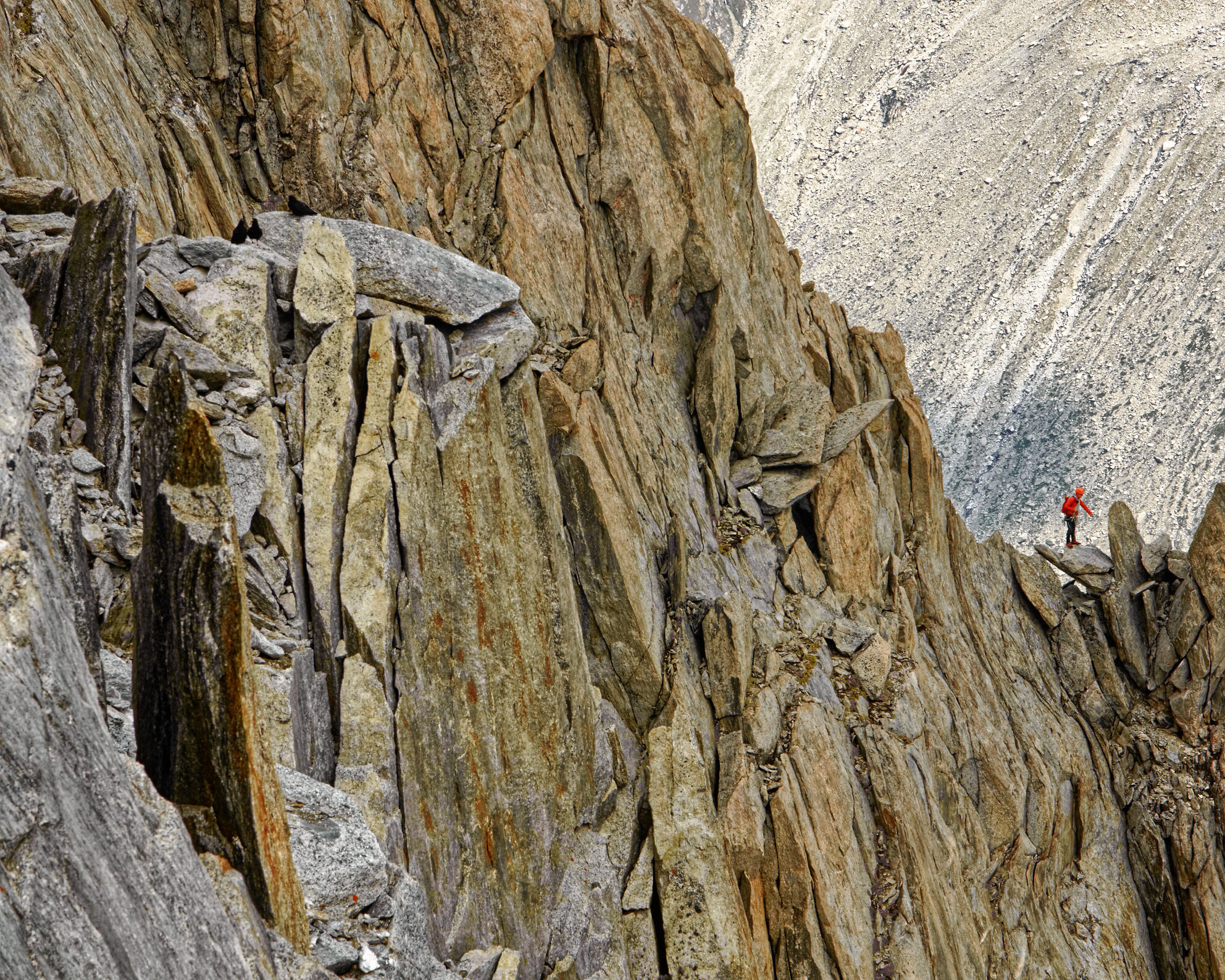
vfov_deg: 13.0
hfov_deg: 16.2
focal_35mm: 119
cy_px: 490
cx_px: 696
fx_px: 4314
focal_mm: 70
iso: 100
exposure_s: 1/100
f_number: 13
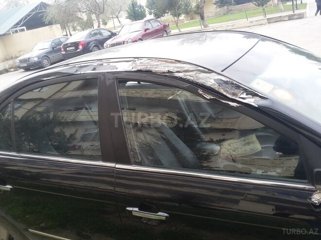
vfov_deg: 45.4
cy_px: 120
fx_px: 287
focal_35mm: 31
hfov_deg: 58.4
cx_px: 160
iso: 50
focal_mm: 3.3
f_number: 2.2
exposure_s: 1/100
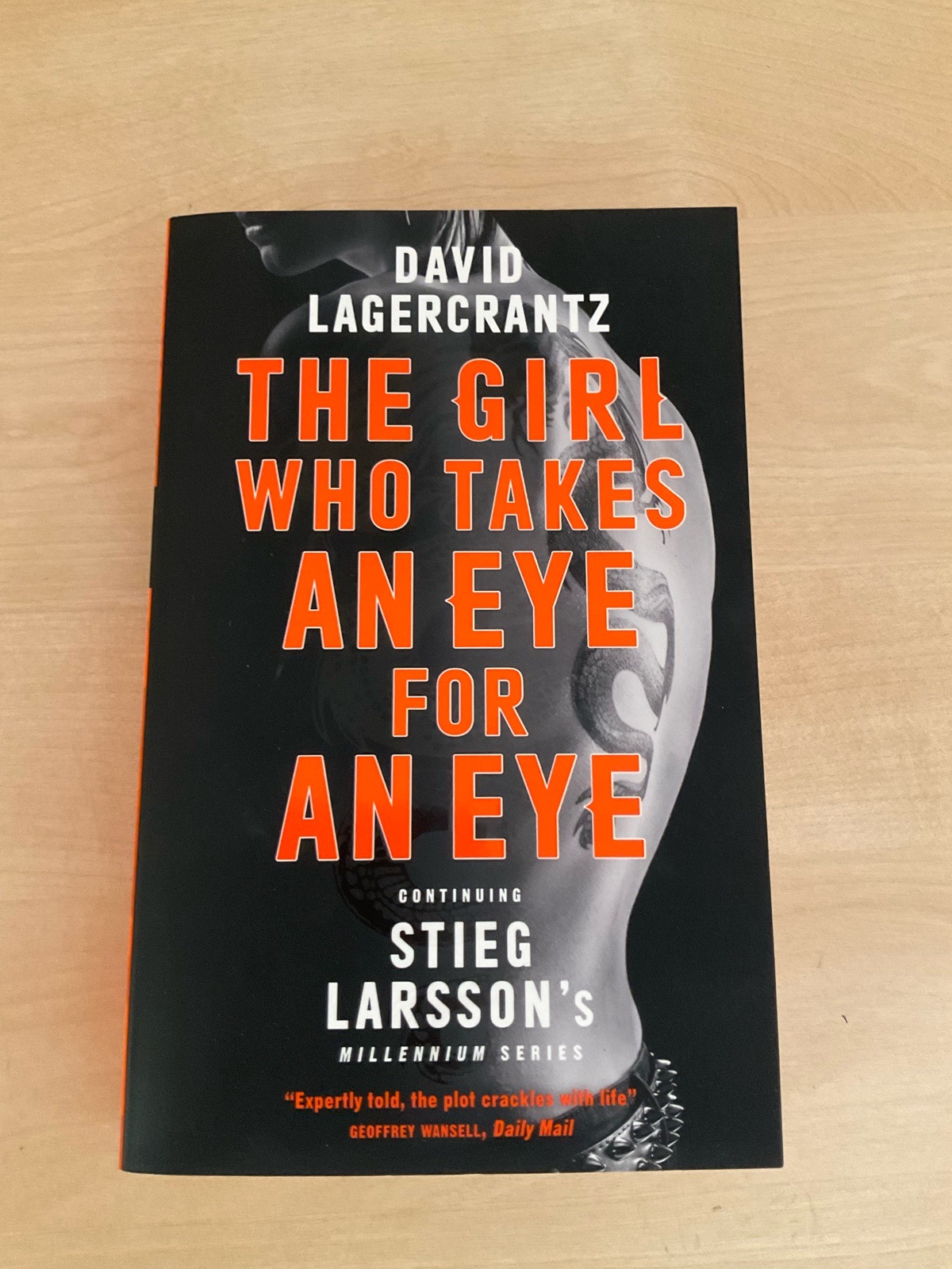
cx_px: 476
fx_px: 1063
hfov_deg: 48.2
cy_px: 634
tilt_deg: -79.2
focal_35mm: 29
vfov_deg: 61.7
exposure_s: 1/30
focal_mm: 3
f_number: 1.8
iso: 320
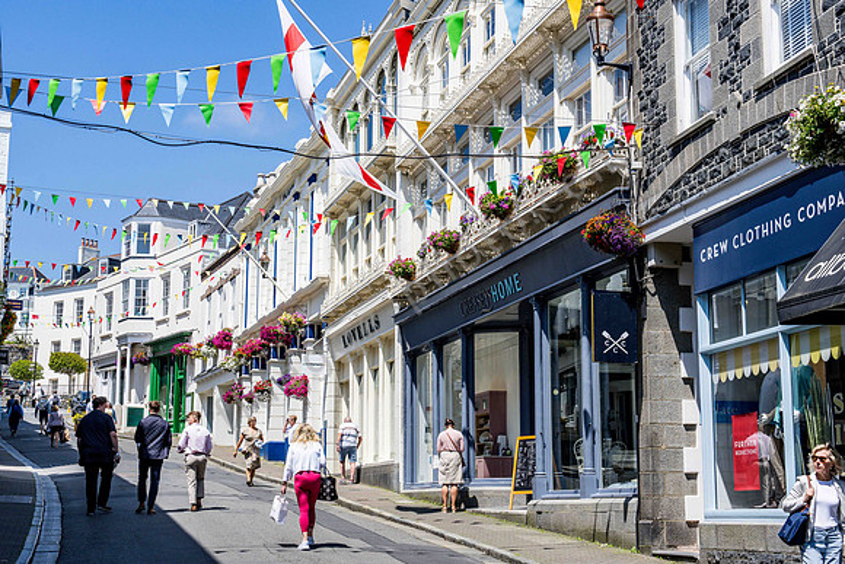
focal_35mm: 56
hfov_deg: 35.6
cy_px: 282
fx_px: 1315
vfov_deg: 24.2
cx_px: 422
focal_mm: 56
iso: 500
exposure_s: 1/1250
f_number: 8
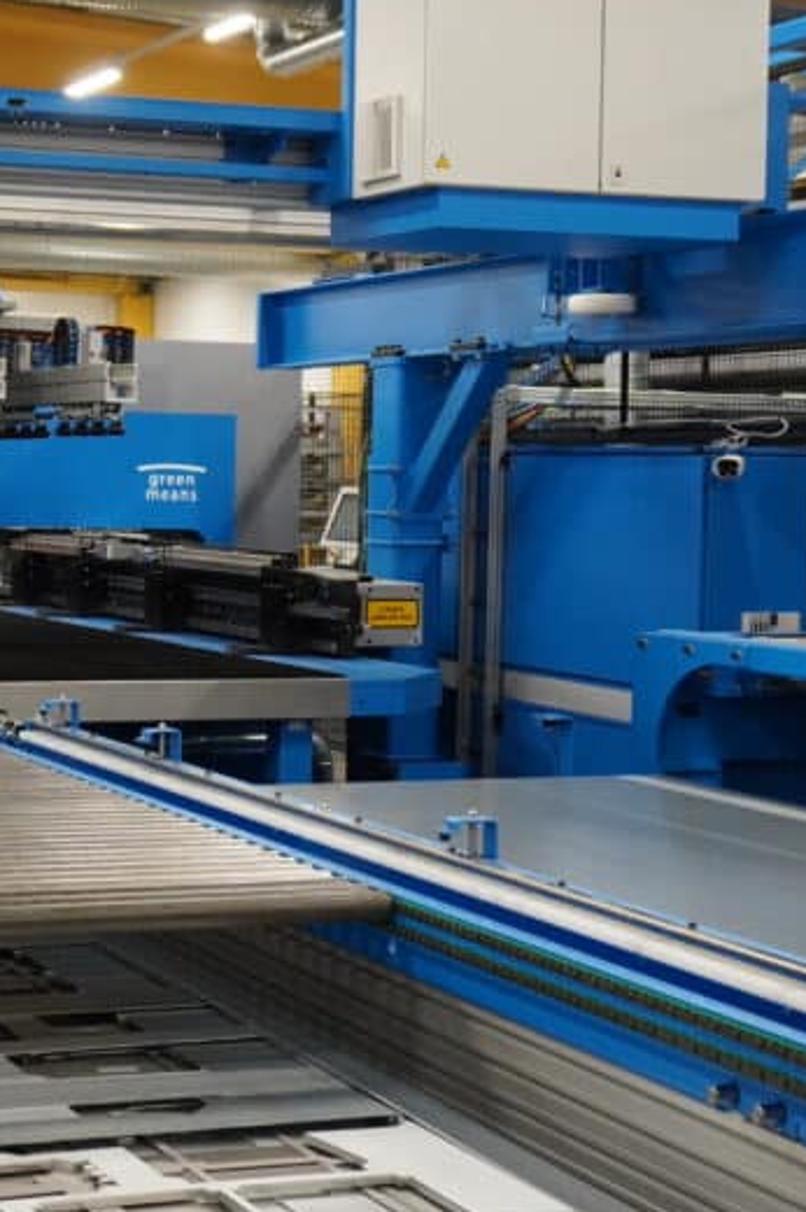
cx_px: -42
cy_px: 544
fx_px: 2286
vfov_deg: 29.7
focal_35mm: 68
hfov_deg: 19.3
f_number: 4
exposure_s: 1/160
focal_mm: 23
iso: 2000
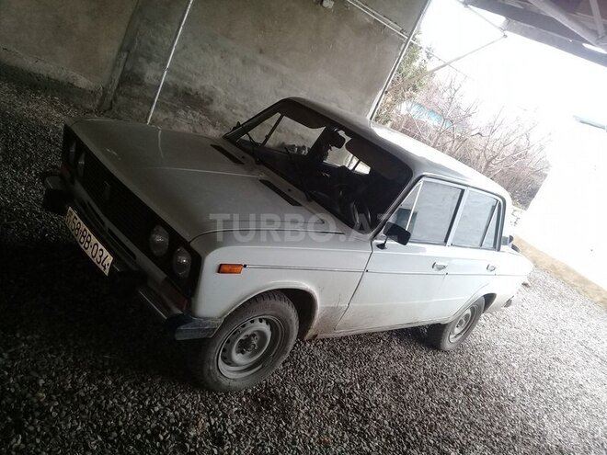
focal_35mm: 31
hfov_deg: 58.4
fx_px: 544
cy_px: 228
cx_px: 304
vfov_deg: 45.4
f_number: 2.2
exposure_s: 1/50
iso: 80
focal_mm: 3.3
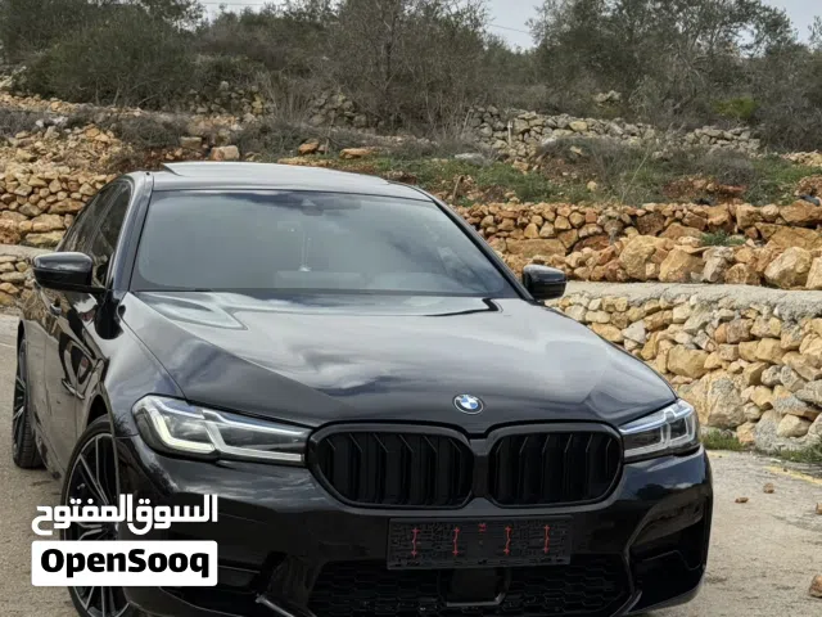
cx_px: 411
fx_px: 1140
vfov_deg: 30.3
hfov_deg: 39.7
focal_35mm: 48
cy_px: 308
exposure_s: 1/3096
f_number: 1.78
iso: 64
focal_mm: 6.76
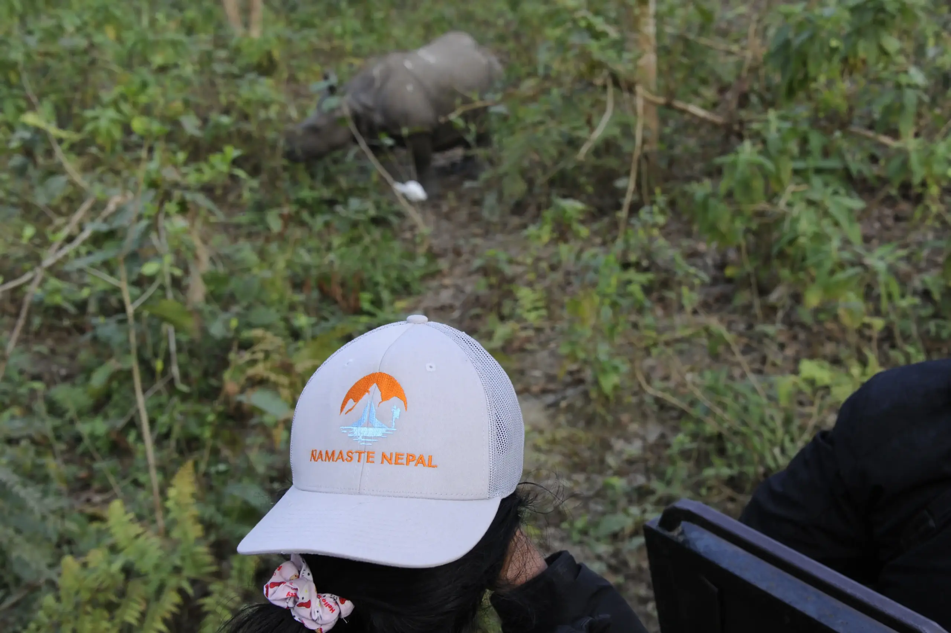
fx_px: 1267
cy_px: 316
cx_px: 476
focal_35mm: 48
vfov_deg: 28.0
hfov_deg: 41.1
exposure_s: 1/320
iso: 1250
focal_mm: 48
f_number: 9
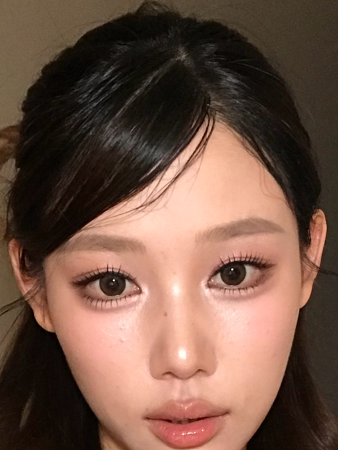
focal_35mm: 67
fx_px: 871
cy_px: 425
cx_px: 179
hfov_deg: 21.9
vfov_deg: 27.6
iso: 200
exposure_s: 1/24
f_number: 2.2
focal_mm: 2.87
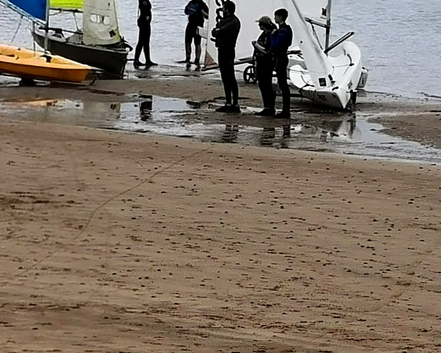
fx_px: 3942
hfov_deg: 6.4
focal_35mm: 302
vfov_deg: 5.1
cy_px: -55
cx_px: 464
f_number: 1.6
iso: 50
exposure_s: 1/3953
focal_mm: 5.56
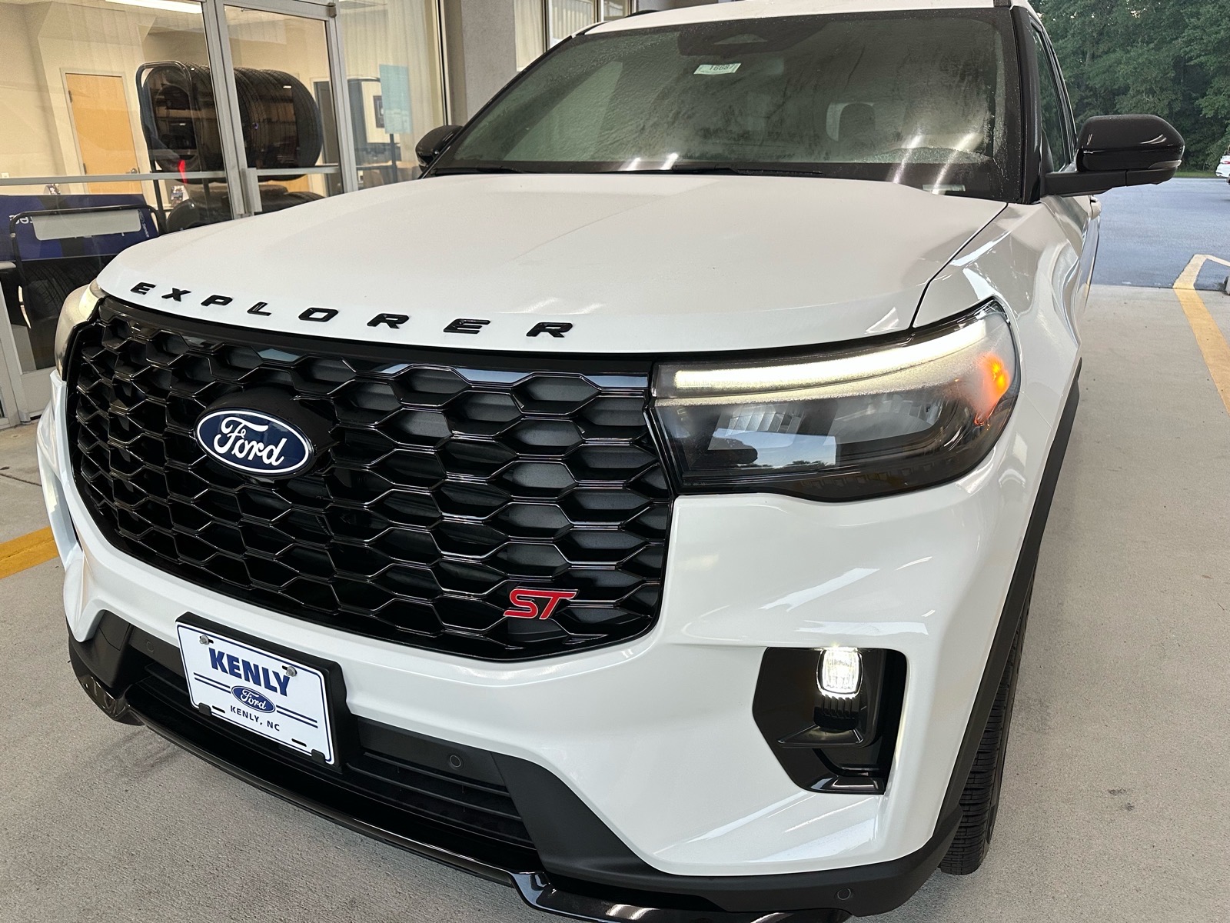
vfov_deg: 56.8
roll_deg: +0.6
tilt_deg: -20.1
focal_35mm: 24
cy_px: 462
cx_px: 615
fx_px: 853
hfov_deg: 71.6
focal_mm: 6.86
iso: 200
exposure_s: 1/120
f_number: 1.78
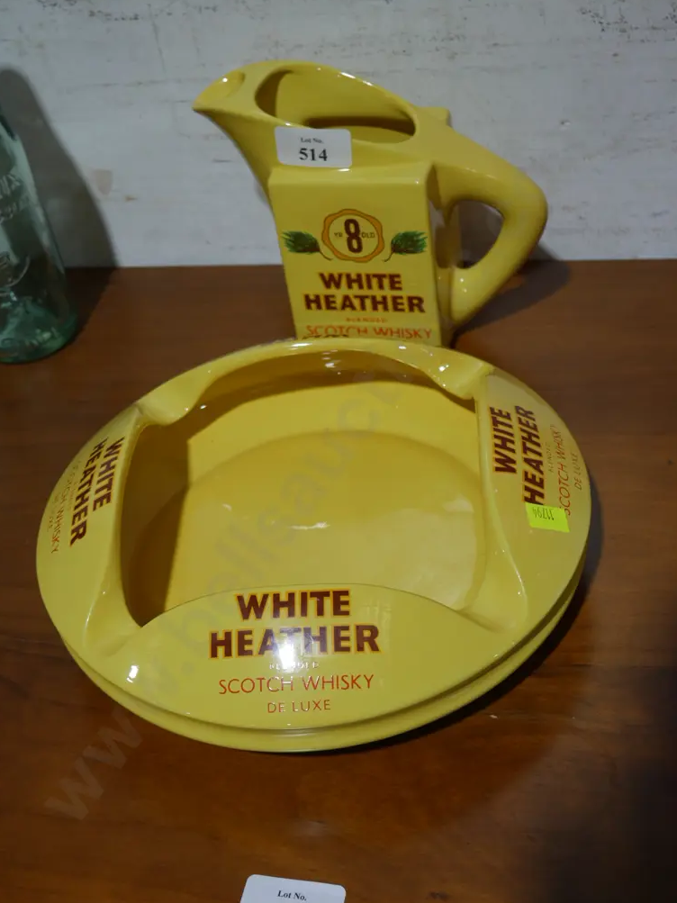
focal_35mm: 49
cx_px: 334
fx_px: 1278
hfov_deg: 29.7
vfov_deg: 38.9
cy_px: 449
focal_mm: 24
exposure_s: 1/60
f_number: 5.2
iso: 250
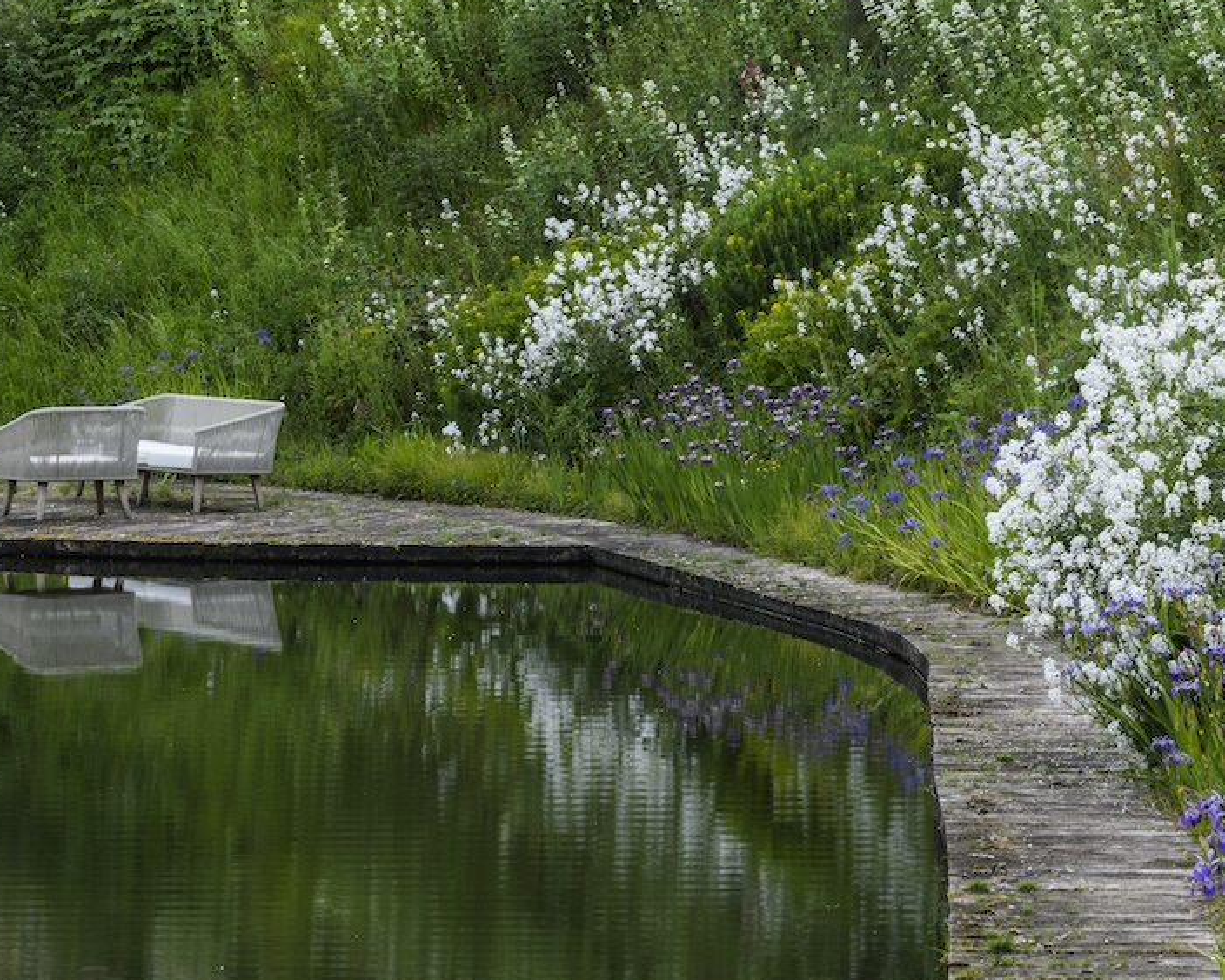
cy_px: -90
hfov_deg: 15.0
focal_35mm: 128
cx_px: 907
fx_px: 4640
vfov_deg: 11.9
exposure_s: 1/5
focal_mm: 48
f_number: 16
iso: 64
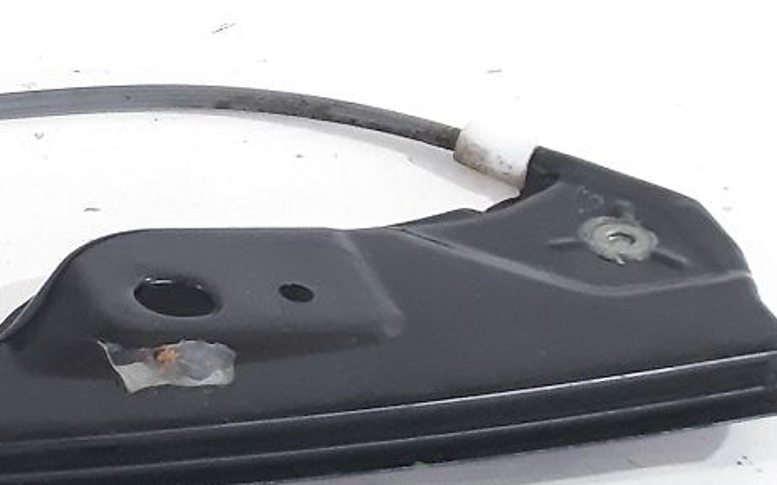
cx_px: -573
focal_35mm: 105
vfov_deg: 11.9
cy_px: -235
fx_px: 2223
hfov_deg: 16.8
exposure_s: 1/50
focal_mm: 3.93
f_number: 1.7
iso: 200
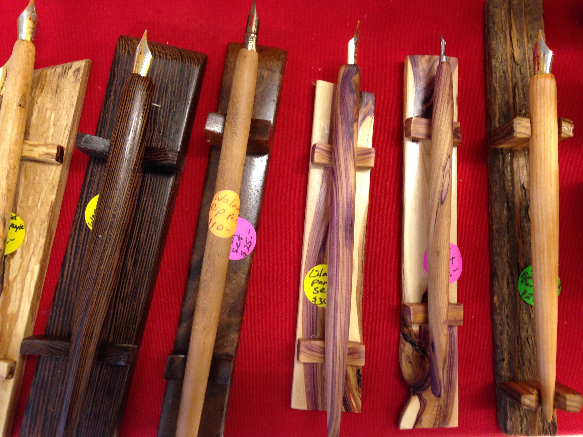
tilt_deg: -84.8
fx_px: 556
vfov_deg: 42.9
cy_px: 218
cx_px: 292
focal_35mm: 33
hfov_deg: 55.4
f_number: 2.4
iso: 125
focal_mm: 4.12
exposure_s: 1/20
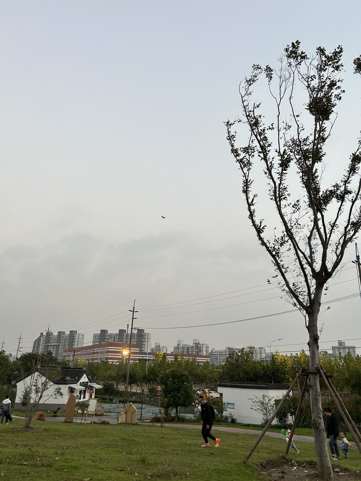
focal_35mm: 26
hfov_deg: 53.1
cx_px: 180
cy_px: 240
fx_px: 362
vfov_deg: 67.3
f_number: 1.5
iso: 80
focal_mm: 5.7
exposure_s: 1/121
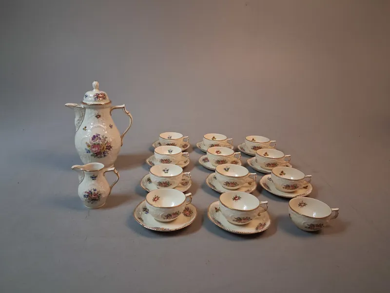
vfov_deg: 51.4
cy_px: 146
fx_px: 304
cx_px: 195
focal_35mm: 27
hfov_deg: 65.3
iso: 250
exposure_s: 1/50
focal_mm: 4
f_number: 1.8
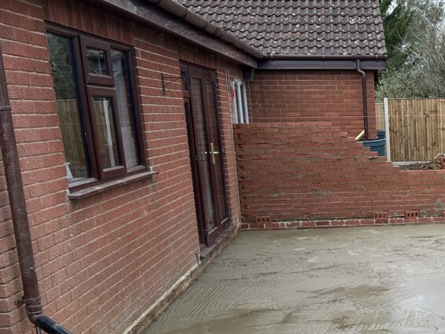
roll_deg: +1.0
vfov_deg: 26.0
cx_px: 459
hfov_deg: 31.9
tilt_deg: -11.9
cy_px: 273
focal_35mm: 55
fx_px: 707
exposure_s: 1/575
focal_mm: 5.7
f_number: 1.5
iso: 50
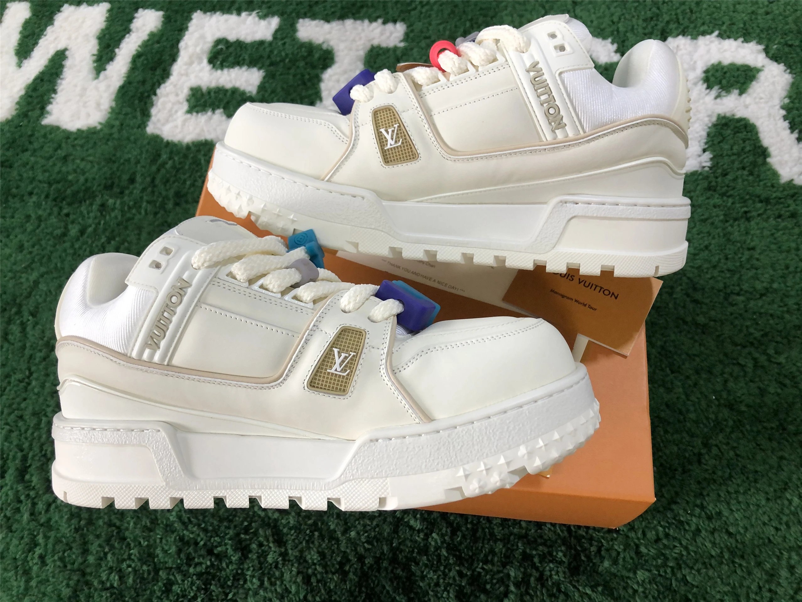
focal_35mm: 28
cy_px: 301
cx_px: 401
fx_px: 649
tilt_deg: -62.1
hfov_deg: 63.4
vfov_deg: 49.7
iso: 32
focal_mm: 4
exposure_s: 1/25
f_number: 1.8
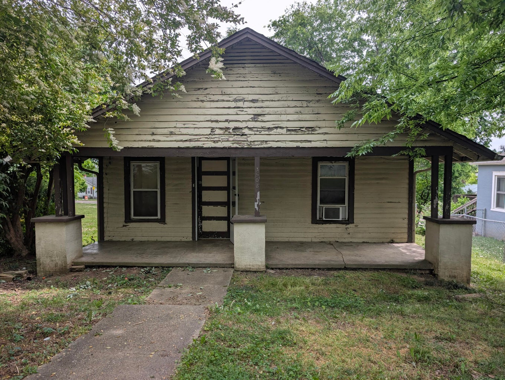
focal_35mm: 24
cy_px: 190
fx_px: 351
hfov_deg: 71.5
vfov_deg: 56.9
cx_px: 252
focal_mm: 6.9
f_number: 1.68
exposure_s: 1/490
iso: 18
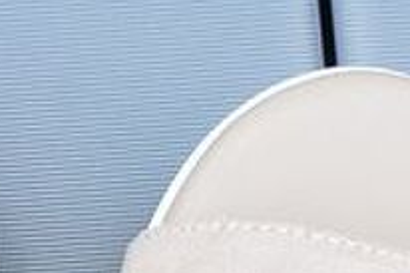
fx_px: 1991
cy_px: 704
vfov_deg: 7.2
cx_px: -56
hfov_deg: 11.6
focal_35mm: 175
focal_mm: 4.3
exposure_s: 1/100
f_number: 2.4
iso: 64
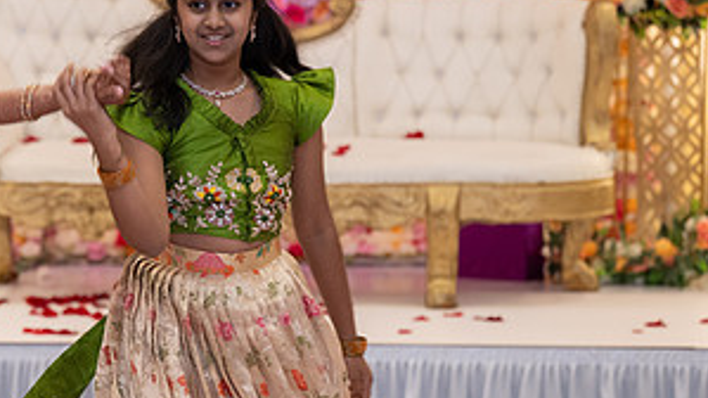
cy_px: 165
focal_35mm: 179
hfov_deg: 11.9
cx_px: 31
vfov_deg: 6.8
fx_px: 3360
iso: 1000
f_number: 3.2
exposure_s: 1/160
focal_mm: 86
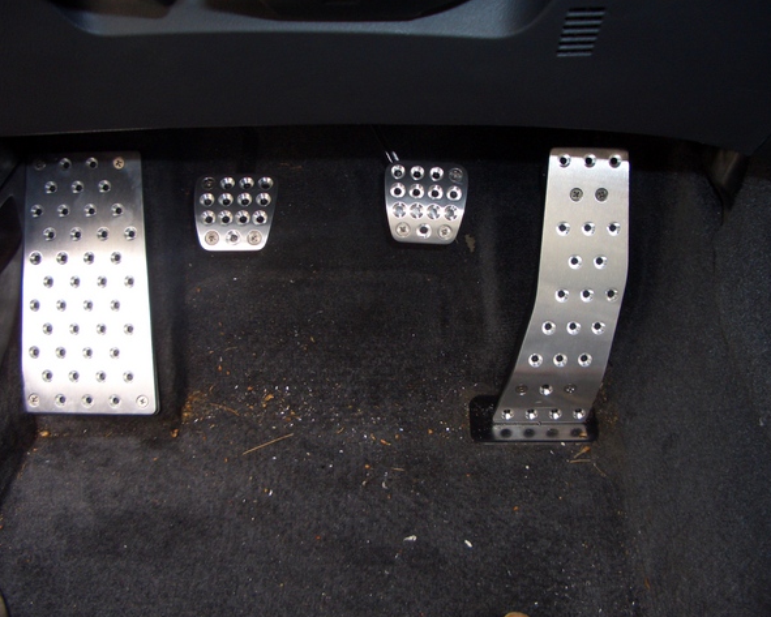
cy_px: 312
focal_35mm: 37
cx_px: 391
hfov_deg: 49.1
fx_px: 844
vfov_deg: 40.1
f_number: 2.6
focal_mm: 5.8
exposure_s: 1/60
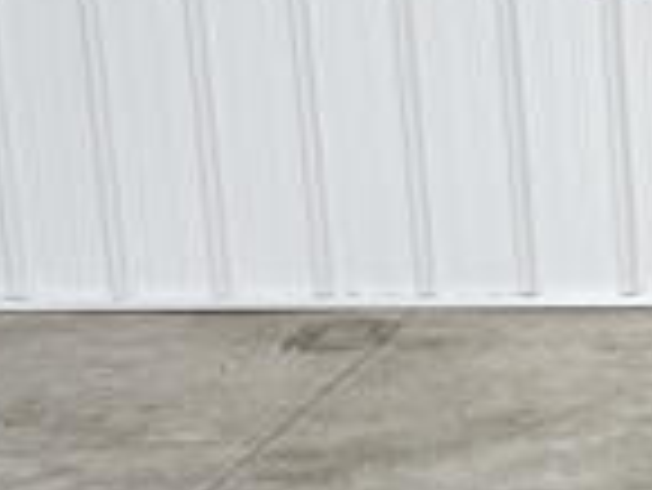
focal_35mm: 132
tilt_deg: -14.4
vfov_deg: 11.2
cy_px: 202
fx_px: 2488
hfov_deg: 12.7
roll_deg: -1.0
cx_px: 1371
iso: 64
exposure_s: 1/156
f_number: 1.78
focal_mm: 6.76
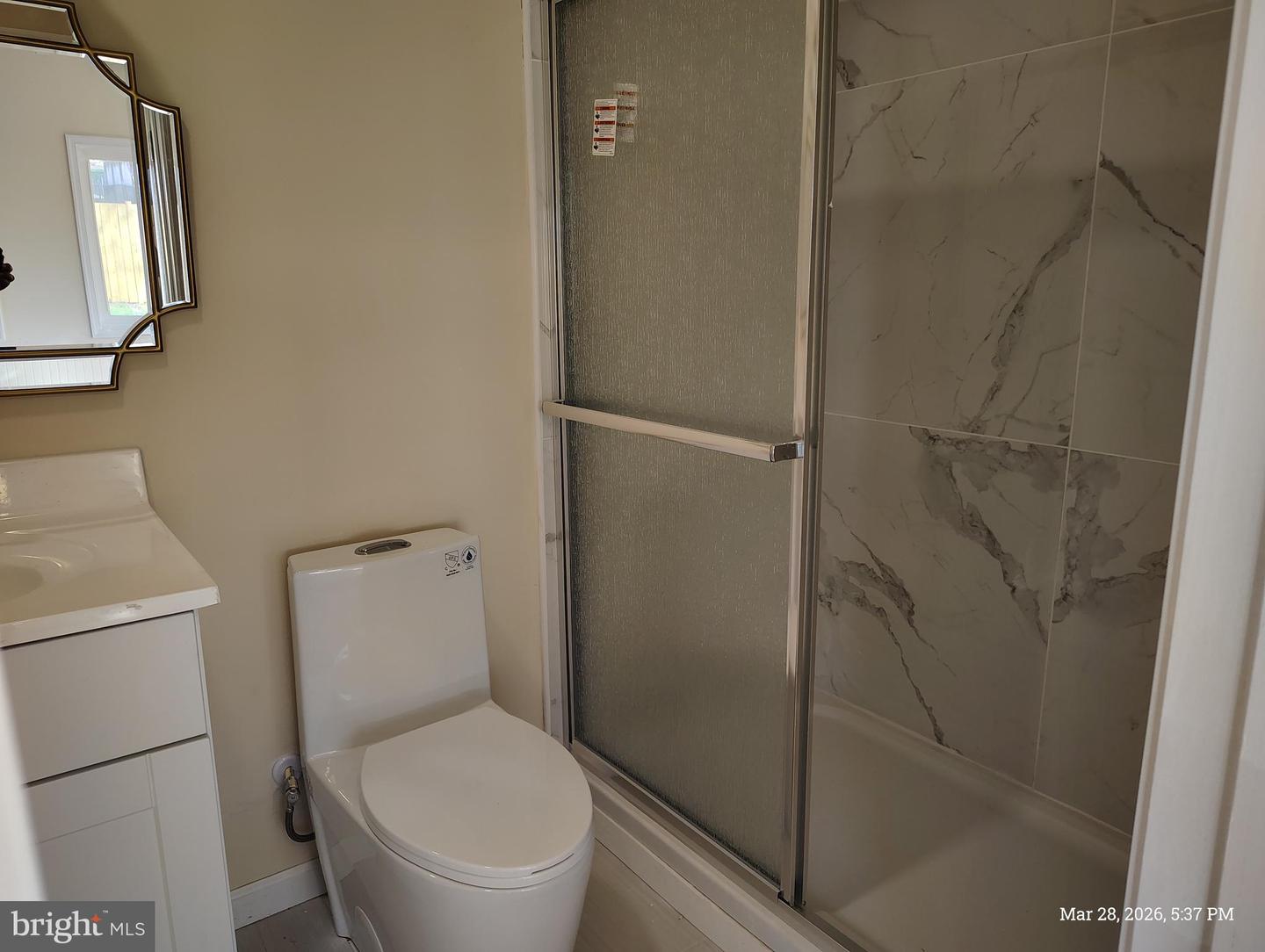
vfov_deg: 56.9
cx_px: 632
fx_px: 878
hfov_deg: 71.5
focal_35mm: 24
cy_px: 476
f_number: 1.8
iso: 688
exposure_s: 1/120
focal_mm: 5.56
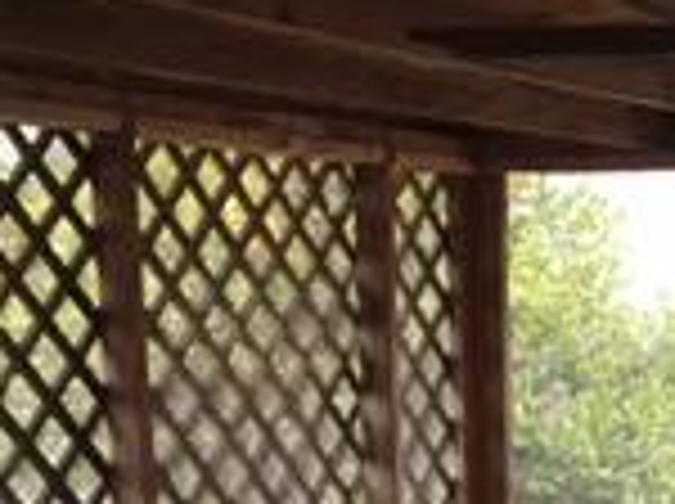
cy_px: 878
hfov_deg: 15.4
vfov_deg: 11.2
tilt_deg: -7.2
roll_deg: -0.9
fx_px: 2414
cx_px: 792
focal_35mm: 124
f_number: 2.2
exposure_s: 1/30
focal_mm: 4.15
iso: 25
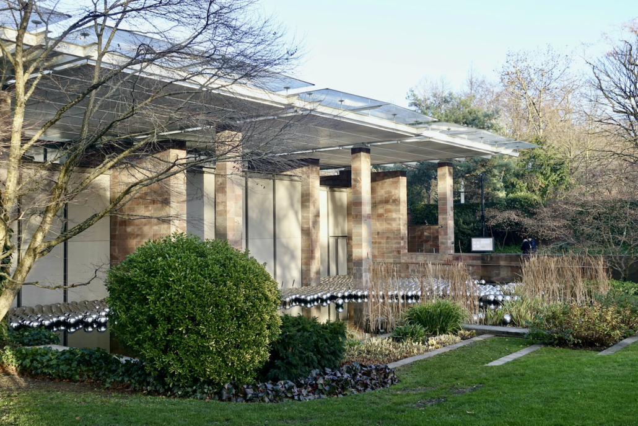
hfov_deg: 53.1
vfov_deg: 36.9
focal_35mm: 36
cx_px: 319
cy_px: 213
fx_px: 638
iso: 125
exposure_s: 1/80
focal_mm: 13.34
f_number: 4
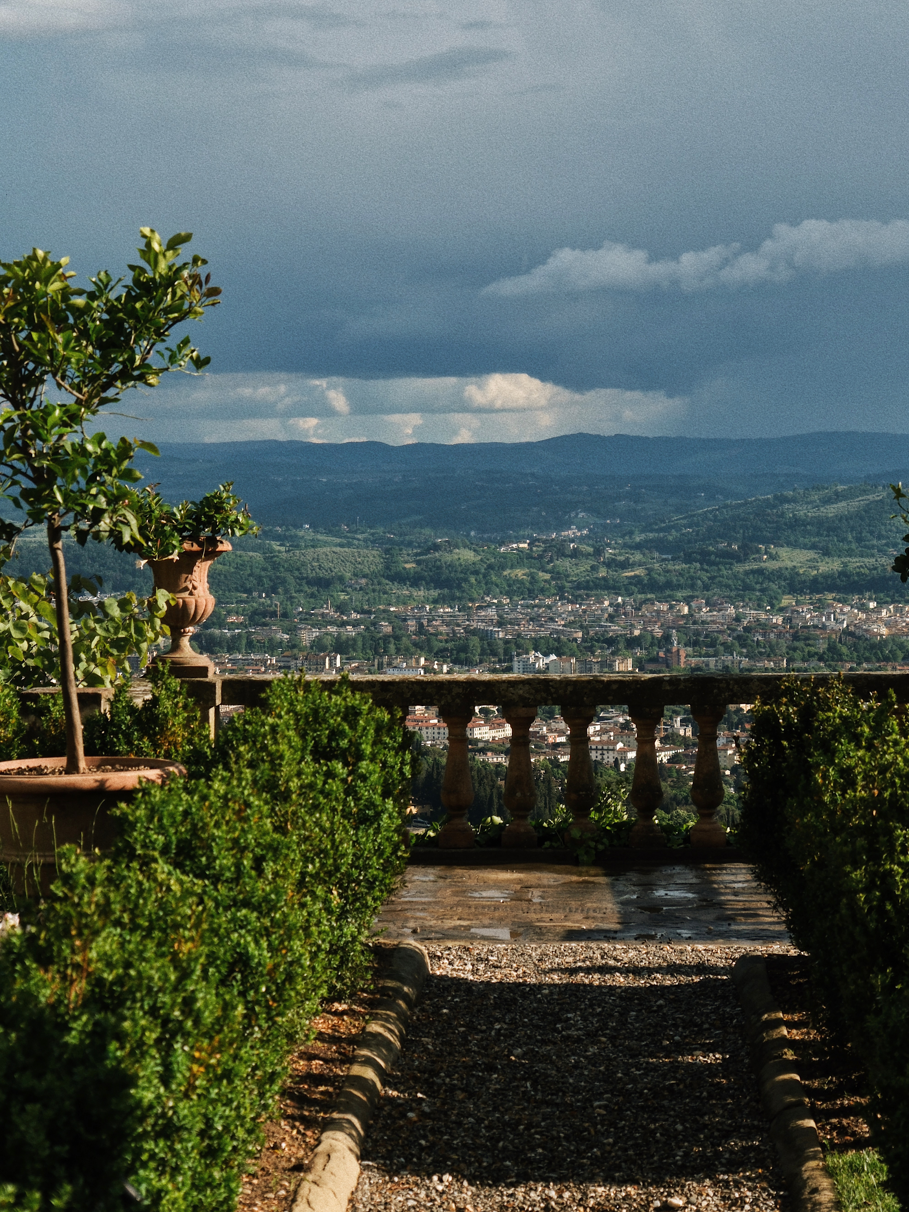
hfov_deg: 15.7
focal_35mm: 94
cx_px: 579
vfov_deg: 20.9
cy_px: 594
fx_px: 3291
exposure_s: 1/550
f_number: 5.6
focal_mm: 44.7
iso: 125
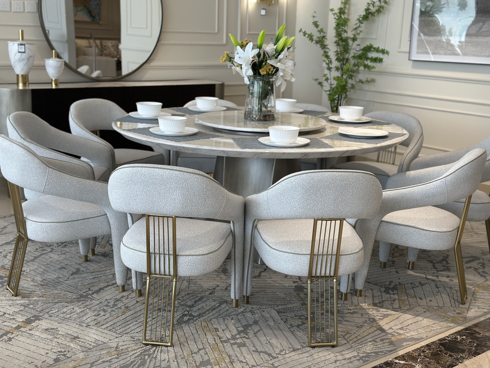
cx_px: 245
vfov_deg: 30.3
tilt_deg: -12.8
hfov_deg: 39.7
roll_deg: -2.2
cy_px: 184
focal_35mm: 48
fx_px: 679
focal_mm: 6.86
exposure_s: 1/387
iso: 80
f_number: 1.78
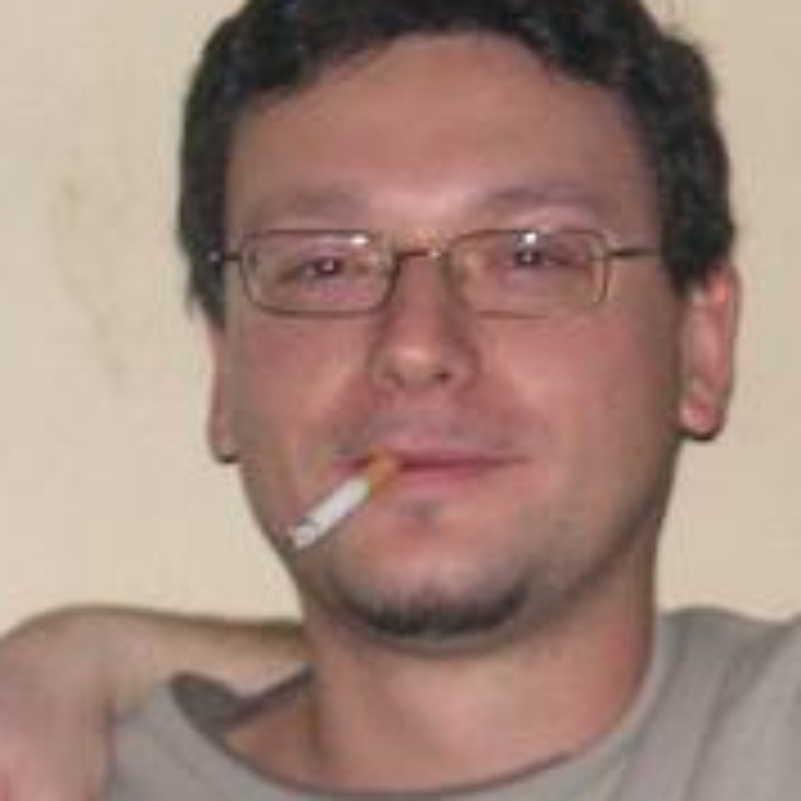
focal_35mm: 175
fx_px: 4581
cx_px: 873
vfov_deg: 10.0
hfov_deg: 9.9
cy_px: 644
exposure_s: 1/45
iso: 160
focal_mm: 7.3
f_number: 3.1
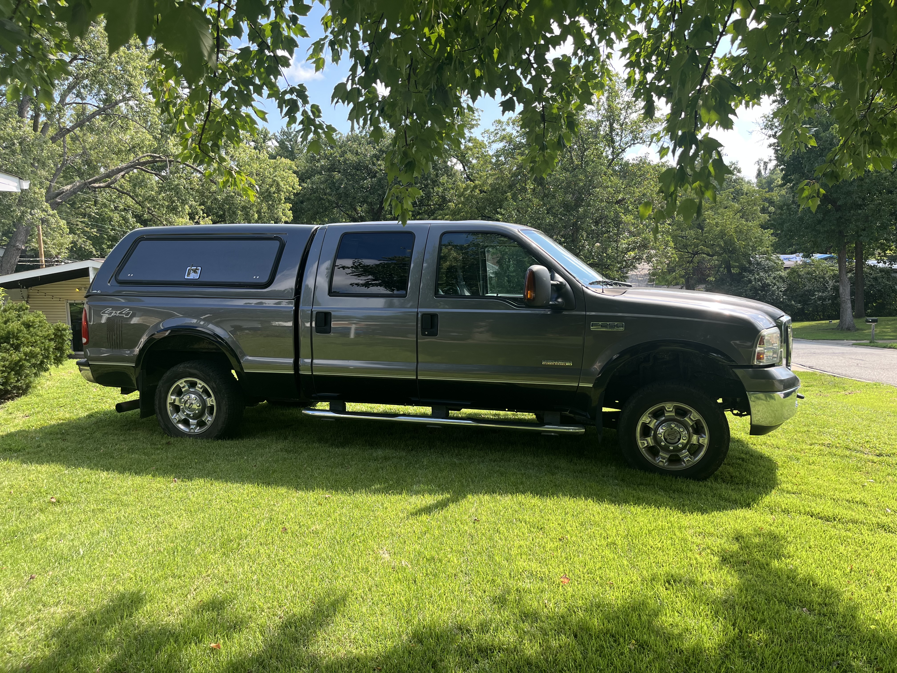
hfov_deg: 67.3
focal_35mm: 26
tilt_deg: -9.2
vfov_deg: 53.1
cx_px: 448
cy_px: 336
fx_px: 674
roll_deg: +0.1
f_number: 1.6
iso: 50
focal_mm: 5.1
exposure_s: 1/718
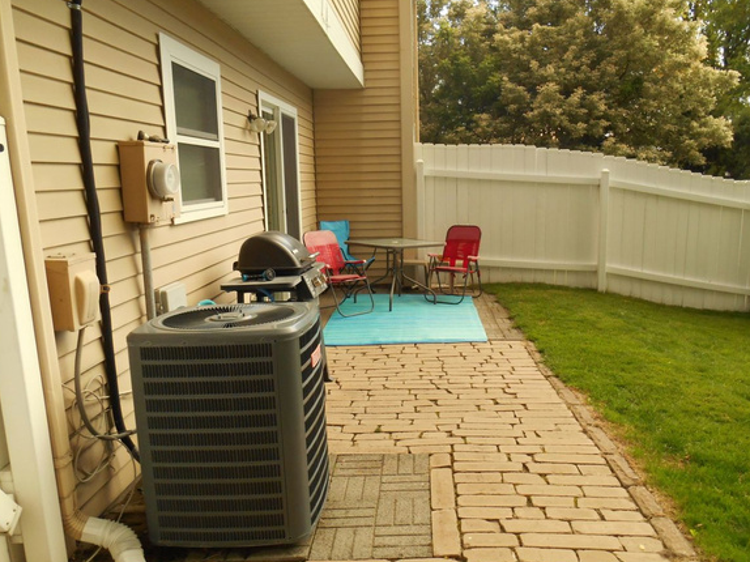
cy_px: 305
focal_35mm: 29
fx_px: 628
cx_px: 409
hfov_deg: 61.6
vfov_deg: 48.1
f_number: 3.4
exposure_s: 1/30
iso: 180
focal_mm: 4.7
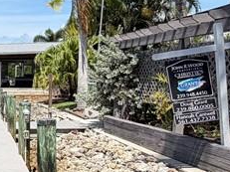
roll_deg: +0.4
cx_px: -61
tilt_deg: -6.5
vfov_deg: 23.5
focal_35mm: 62
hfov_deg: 26.8
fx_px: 412
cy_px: 121
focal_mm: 2.22
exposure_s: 1/770
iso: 20
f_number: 2.2
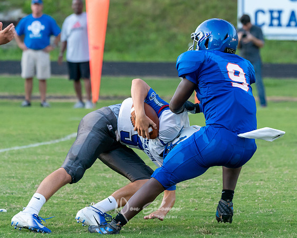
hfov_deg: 5.3
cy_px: 108
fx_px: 3189
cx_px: 207
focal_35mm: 363
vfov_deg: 4.3
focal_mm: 226
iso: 3200
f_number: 5.6
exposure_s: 1/1000
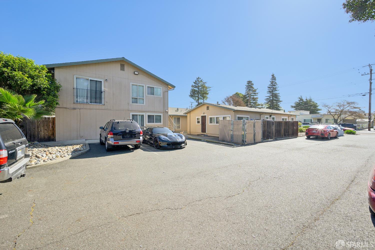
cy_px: 125
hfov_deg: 104.3
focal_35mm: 14
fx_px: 146
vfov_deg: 81.2
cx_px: 188
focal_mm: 14
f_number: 9
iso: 400
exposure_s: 1/1000
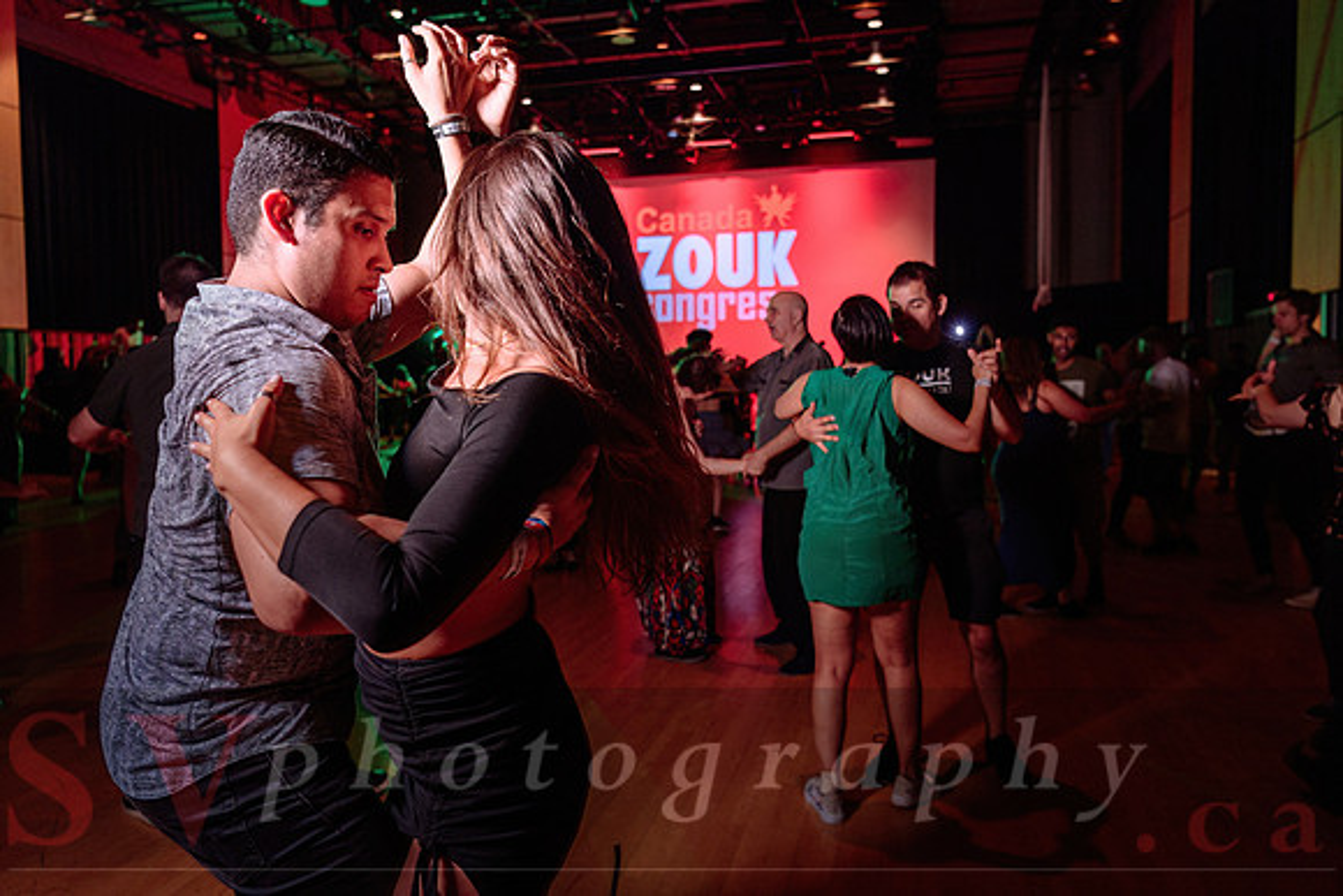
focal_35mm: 26
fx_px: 972
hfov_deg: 69.3
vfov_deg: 49.4
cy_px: 410
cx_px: 672
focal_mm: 24
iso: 1250
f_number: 2.8
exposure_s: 1/60
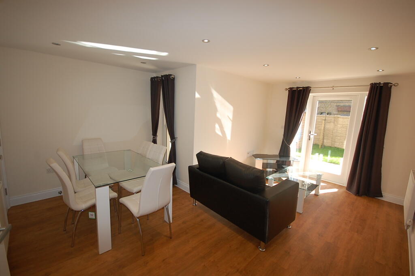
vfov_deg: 77.2
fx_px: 173
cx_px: 208
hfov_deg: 100.4
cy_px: 138
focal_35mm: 15
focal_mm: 10
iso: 400
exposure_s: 1/200
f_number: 4
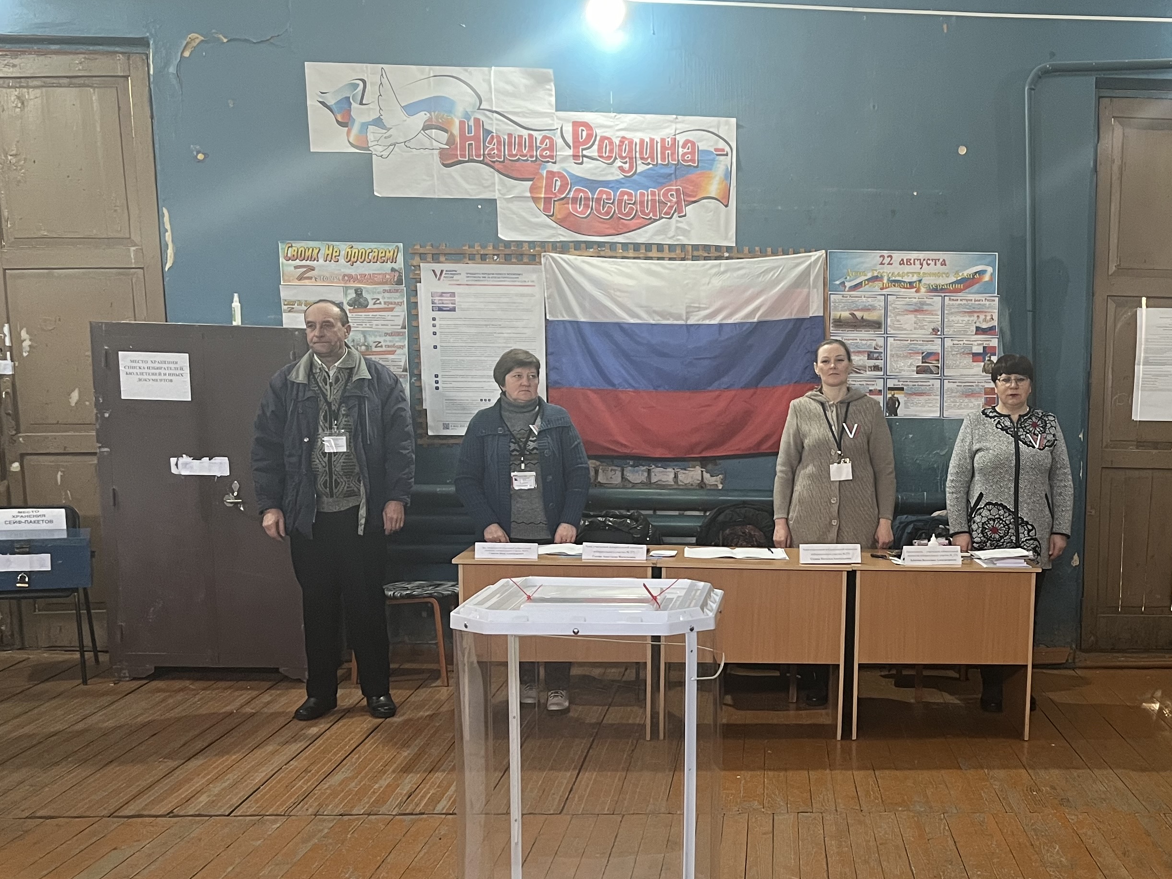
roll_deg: -0.6
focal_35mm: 43
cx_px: 899
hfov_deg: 42.3
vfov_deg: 33.3
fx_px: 1456
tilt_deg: -7.4
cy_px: 595
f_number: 1.6
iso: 250
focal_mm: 5.1
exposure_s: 1/50
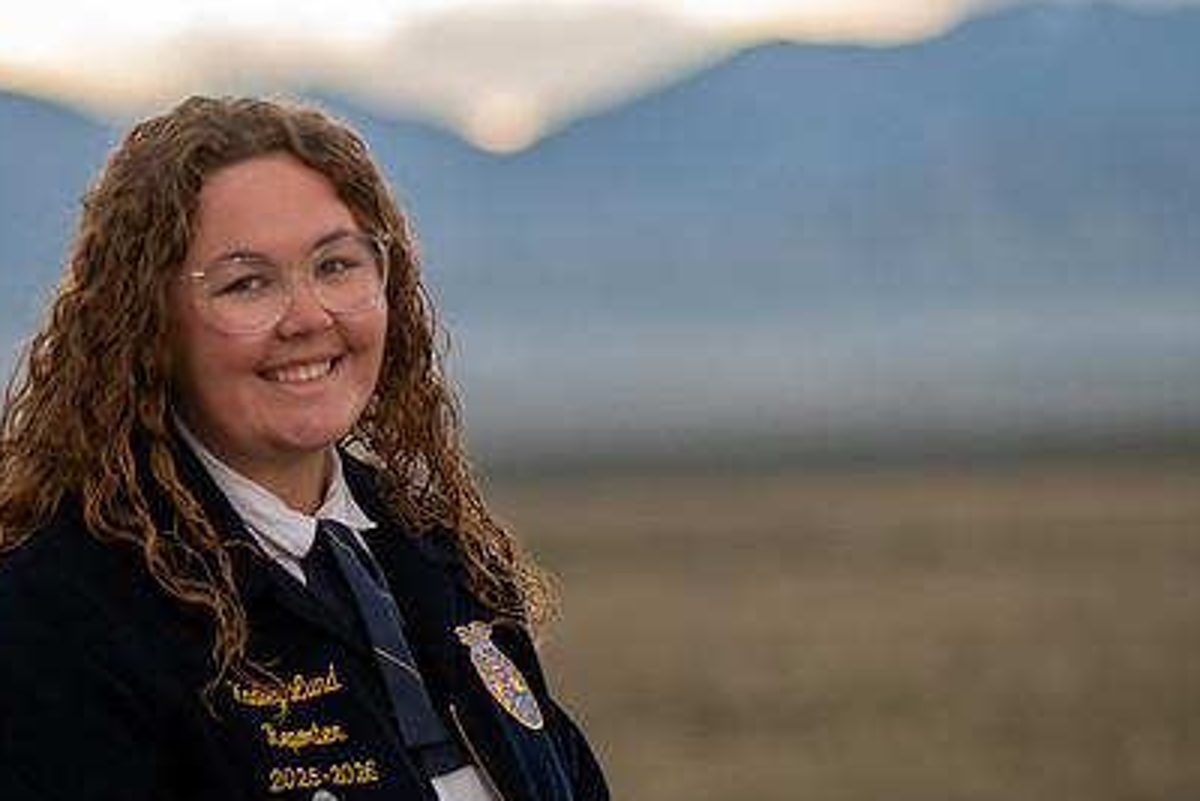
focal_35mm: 185
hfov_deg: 11.1
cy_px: 410
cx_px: 450
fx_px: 6169
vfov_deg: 7.4
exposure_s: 1/800
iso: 200
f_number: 1.8
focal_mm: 85
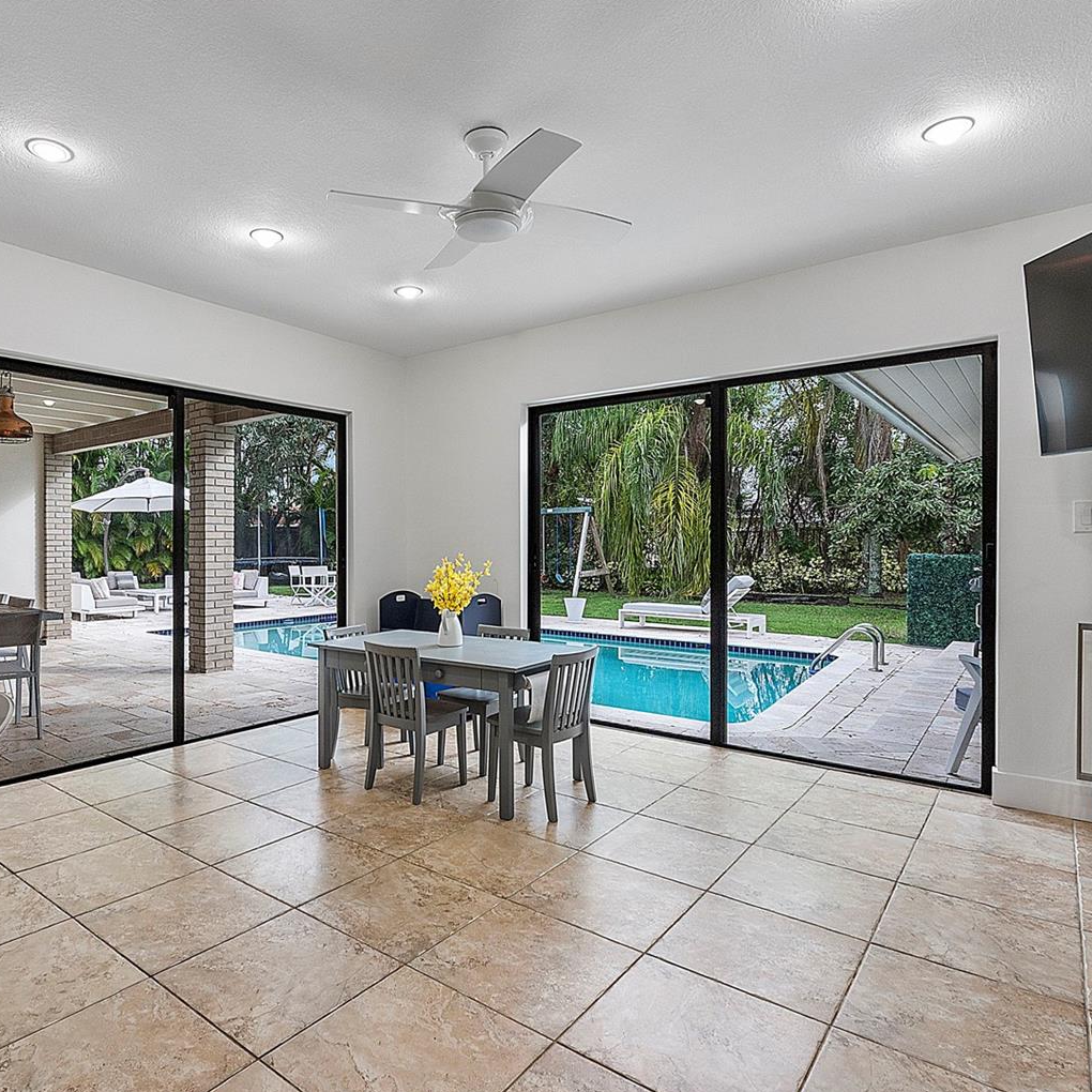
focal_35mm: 20
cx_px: 450
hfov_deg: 74.2
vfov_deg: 74.8
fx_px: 714
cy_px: 546
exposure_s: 1/40
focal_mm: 10
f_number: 9
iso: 250
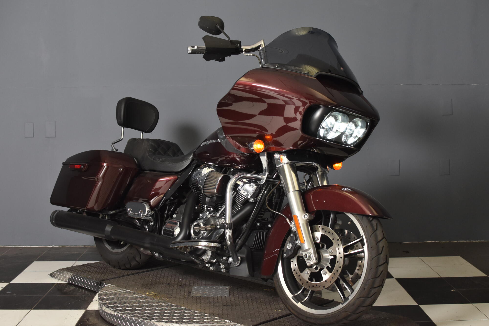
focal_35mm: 52
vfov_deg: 25.7
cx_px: 244
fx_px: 713
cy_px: 163
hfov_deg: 37.9
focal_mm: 35
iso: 800
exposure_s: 1/160
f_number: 4.5
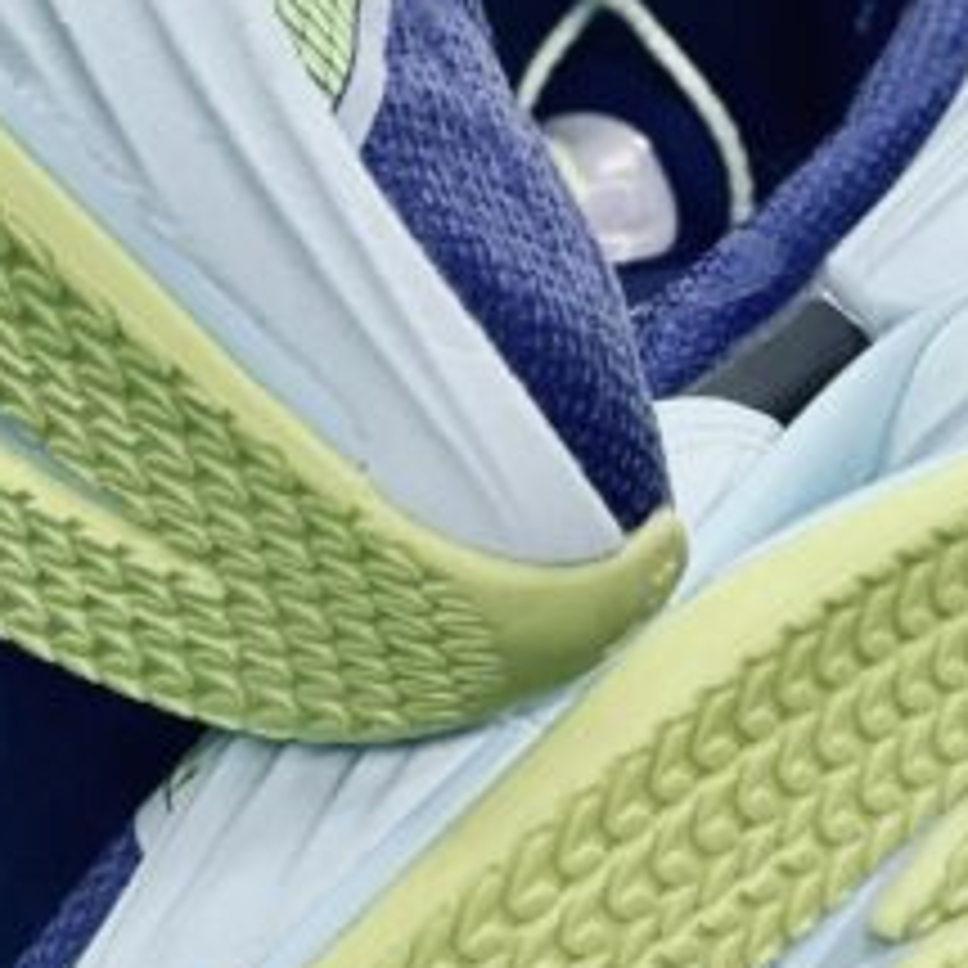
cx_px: 329
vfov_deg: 5.9
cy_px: -110
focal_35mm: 296
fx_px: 9365
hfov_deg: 5.9
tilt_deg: -51.0
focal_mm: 9
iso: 200
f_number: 2.8
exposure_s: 1/100
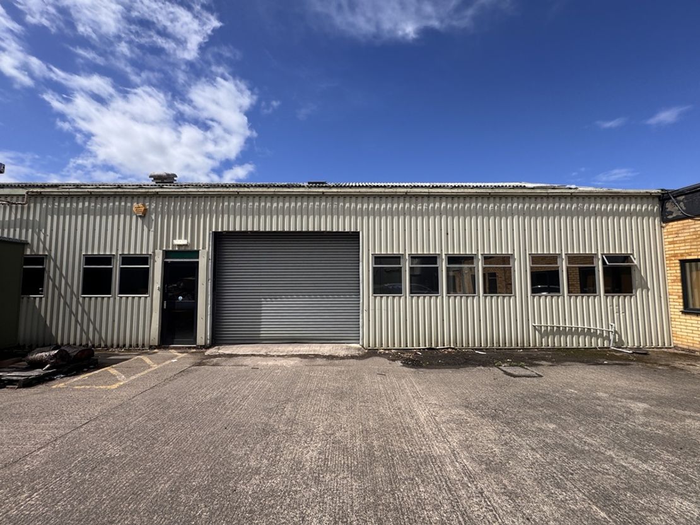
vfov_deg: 85.7
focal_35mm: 14
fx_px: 283
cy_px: 262
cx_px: 350
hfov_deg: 102.1
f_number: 2.2
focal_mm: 2.22
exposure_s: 1/2494
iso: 50
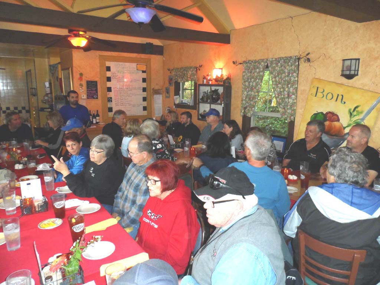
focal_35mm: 24
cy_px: 142
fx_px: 263
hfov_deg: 71.6
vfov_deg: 56.8
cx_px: 190
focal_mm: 4
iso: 400
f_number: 3.2
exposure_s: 1/30
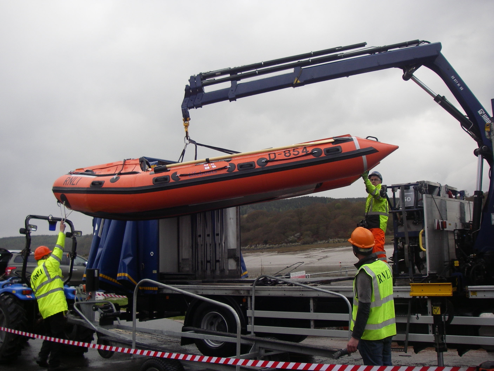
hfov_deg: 49.0
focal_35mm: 38
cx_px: 247
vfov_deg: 37.7
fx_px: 542
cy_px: 186
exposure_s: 1/160
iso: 80
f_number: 3.3
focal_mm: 6.3
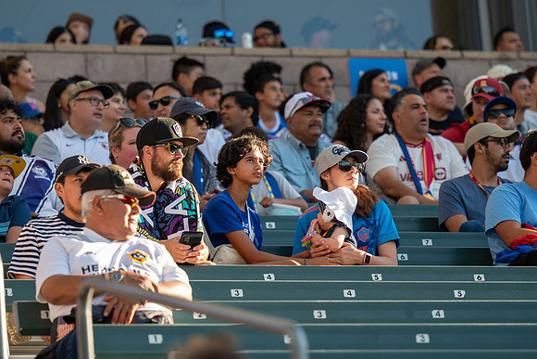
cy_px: 189
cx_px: 268
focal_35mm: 245
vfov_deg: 5.6
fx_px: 3656
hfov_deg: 8.4
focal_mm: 140
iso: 450
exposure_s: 1/2000
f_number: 2.8
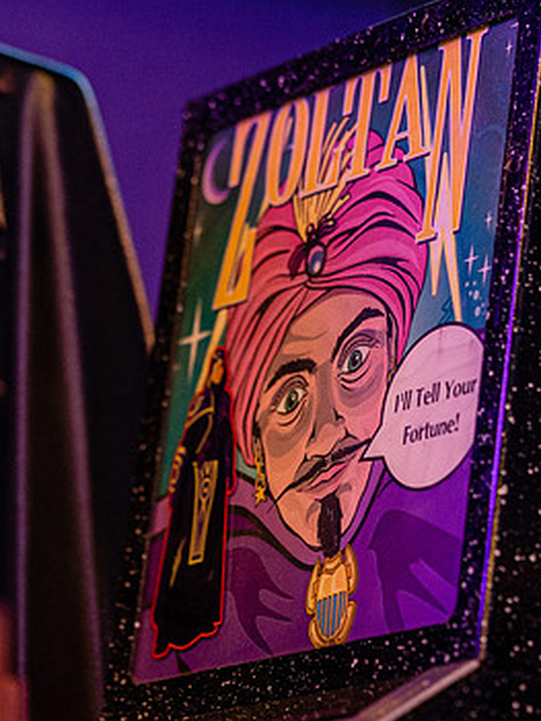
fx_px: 4017
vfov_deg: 10.2
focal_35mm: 193
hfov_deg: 7.7
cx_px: 272
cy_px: 301
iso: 1600
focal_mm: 90
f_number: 2.8
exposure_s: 1/40
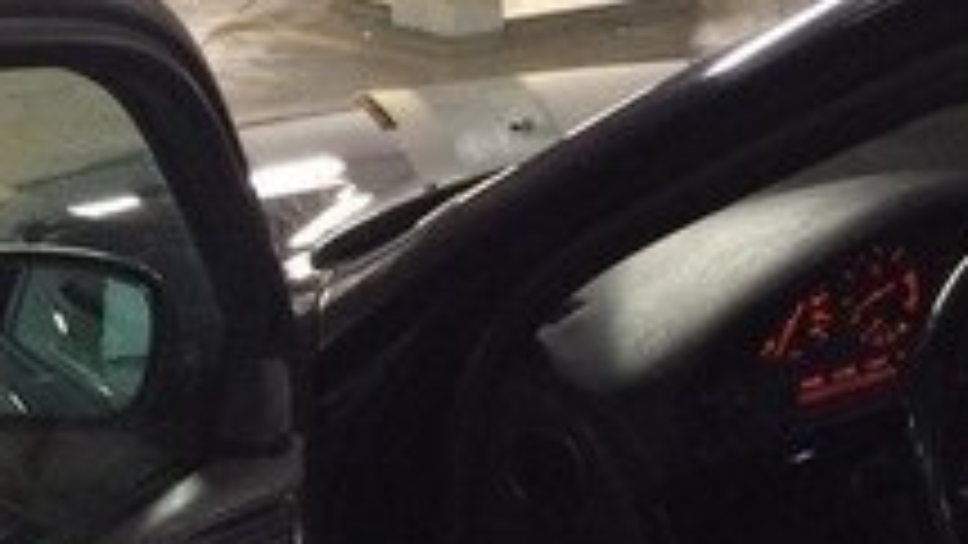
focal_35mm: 97
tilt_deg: -25.4
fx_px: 2490
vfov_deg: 12.1
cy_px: 713
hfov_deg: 21.8
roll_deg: +1.7
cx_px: 716
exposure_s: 1/17
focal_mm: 4.15
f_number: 2.2
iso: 320
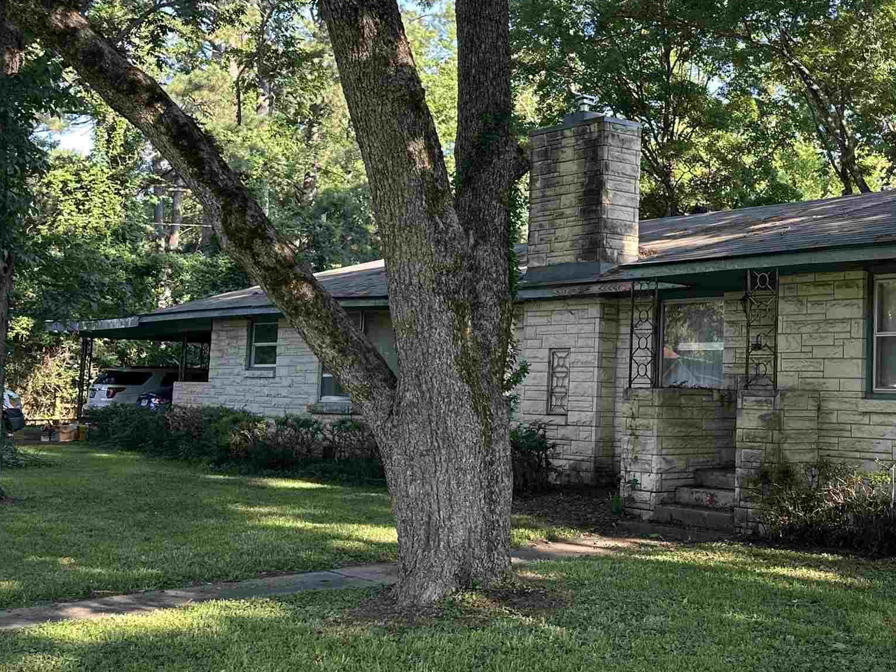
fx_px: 1242
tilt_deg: +5.1
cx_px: 752
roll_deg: -1.1
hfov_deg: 37.8
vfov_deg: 30.2
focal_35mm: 48
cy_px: 281
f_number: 1.78
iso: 80
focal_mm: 6.86
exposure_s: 1/260
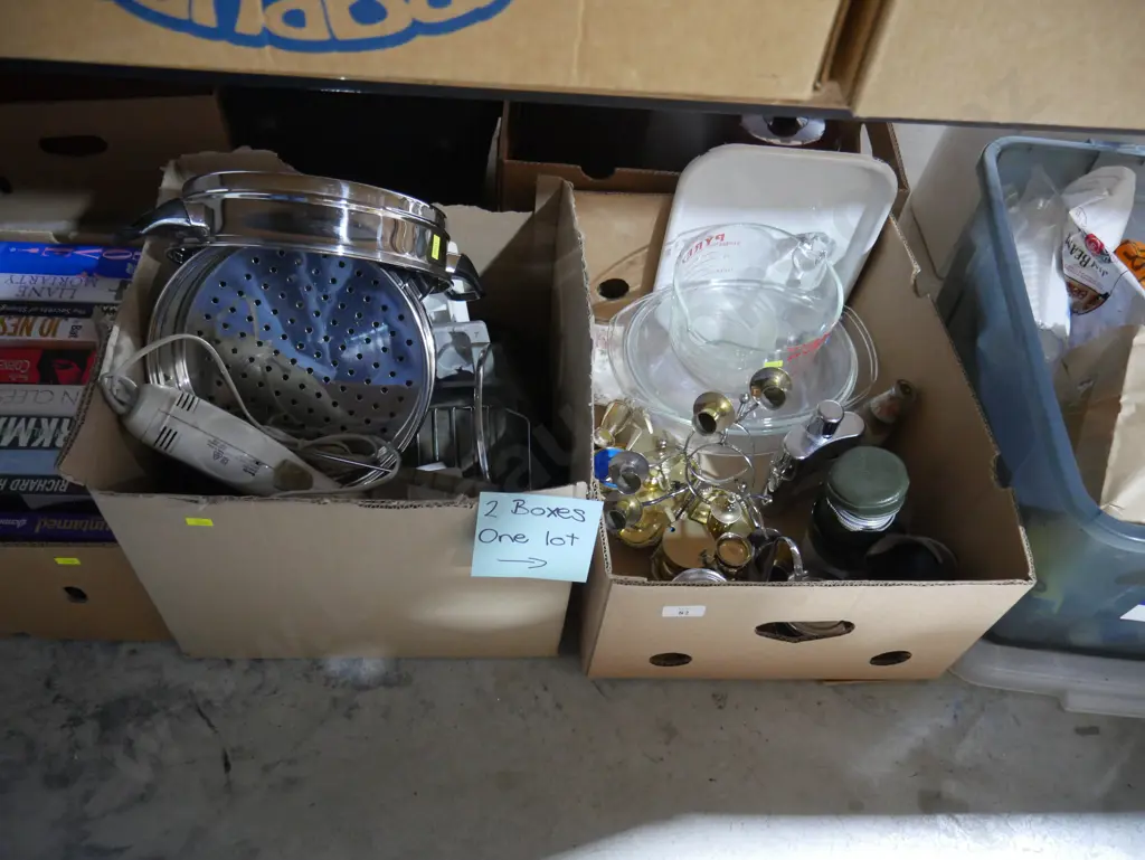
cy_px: 430
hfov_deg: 63.4
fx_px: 927
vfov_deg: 49.8
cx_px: 572
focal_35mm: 28
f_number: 3.5
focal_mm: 14
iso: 2000
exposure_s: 1/60
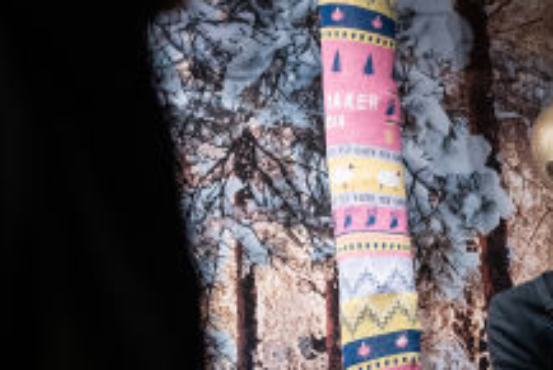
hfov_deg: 8.7
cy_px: 491
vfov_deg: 5.8
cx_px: 196
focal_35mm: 236
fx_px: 3628
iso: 1250
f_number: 1.8
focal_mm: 50
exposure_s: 1/1000
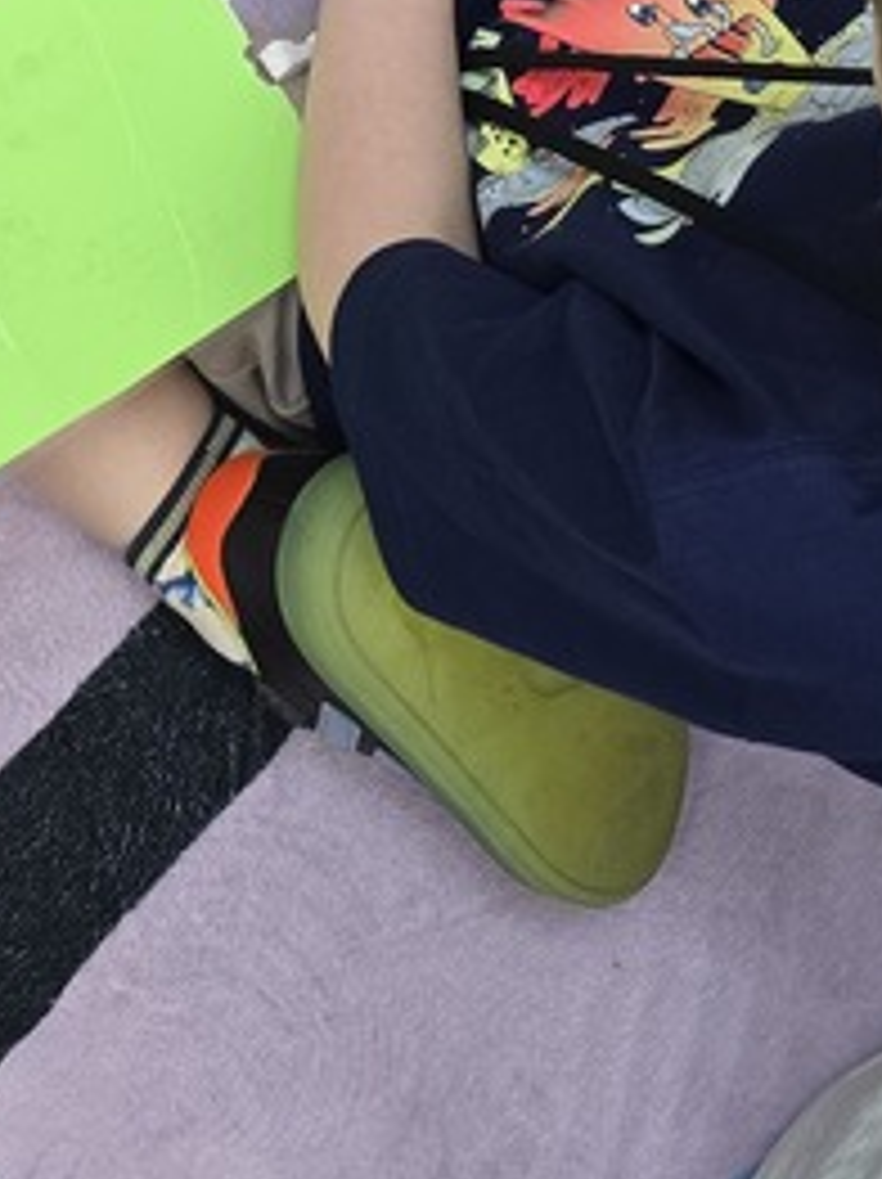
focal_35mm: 90
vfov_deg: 19.0
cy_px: -616
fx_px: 3063
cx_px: 81
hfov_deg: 16.2
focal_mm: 6.3
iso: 200
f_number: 1.7
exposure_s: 1/60
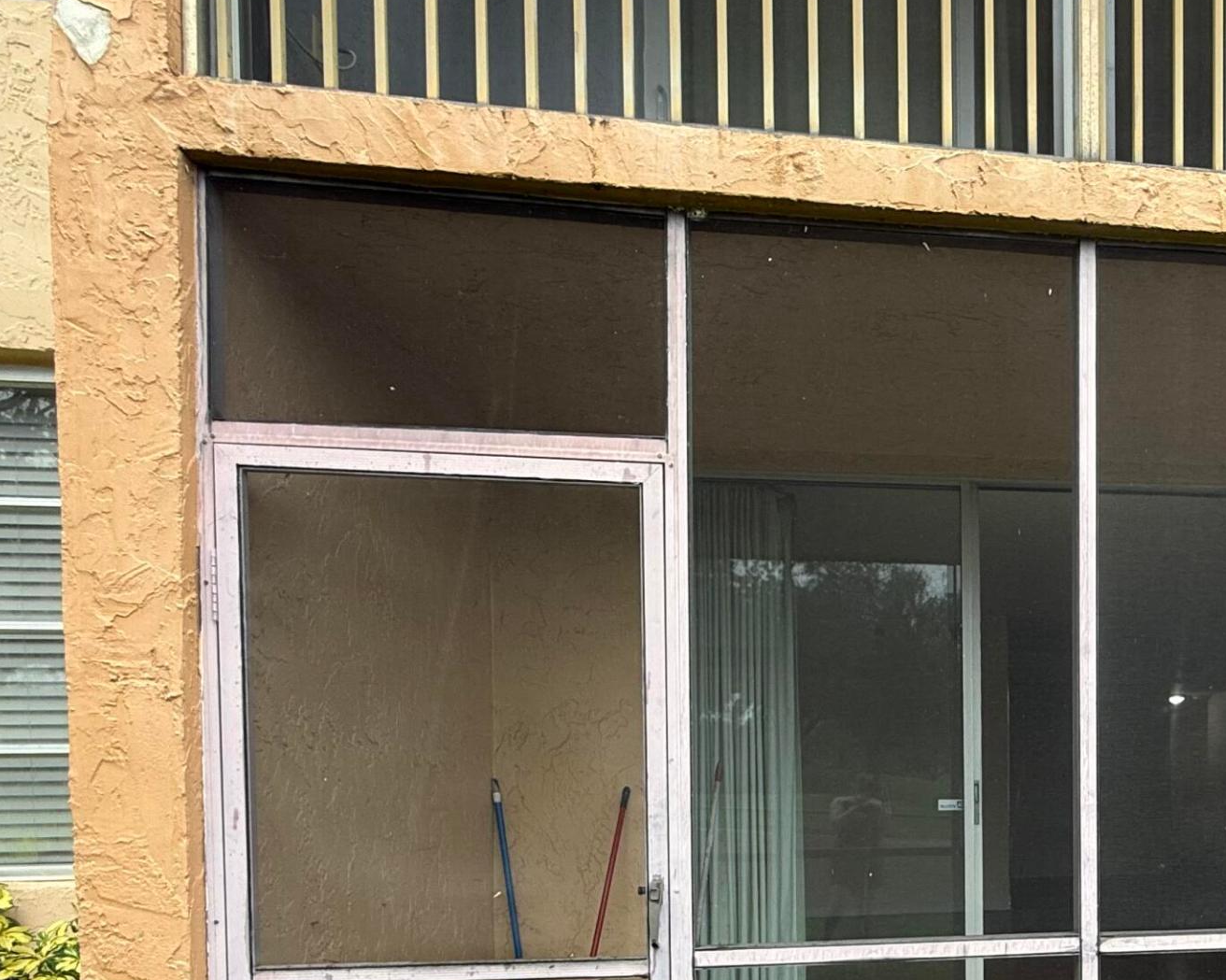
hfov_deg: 53.3
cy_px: 817
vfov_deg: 45.4
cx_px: 1044
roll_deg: +0.1
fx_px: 1088
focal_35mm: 30
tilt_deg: -1.3
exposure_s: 1/99
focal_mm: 2.22
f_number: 2.2
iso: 50
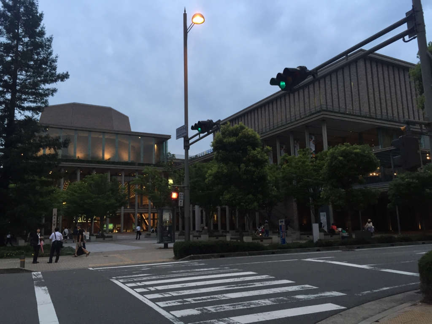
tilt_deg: +8.8
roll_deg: +1.0
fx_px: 362
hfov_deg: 61.7
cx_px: 216
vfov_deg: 48.2
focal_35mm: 29
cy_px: 162
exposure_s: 1/30
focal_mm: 4.15
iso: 32
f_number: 2.2
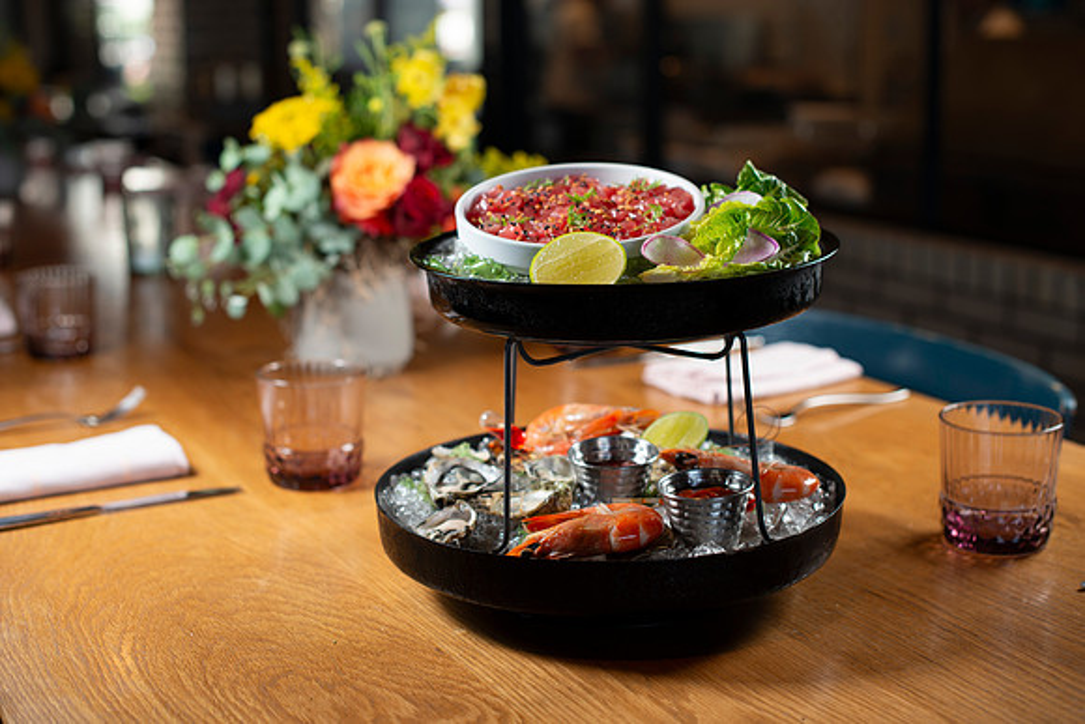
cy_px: 362
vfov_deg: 27.0
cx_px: 542
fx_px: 1507
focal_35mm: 50
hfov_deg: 39.6
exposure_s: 1/200
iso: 200
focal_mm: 50
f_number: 3.2
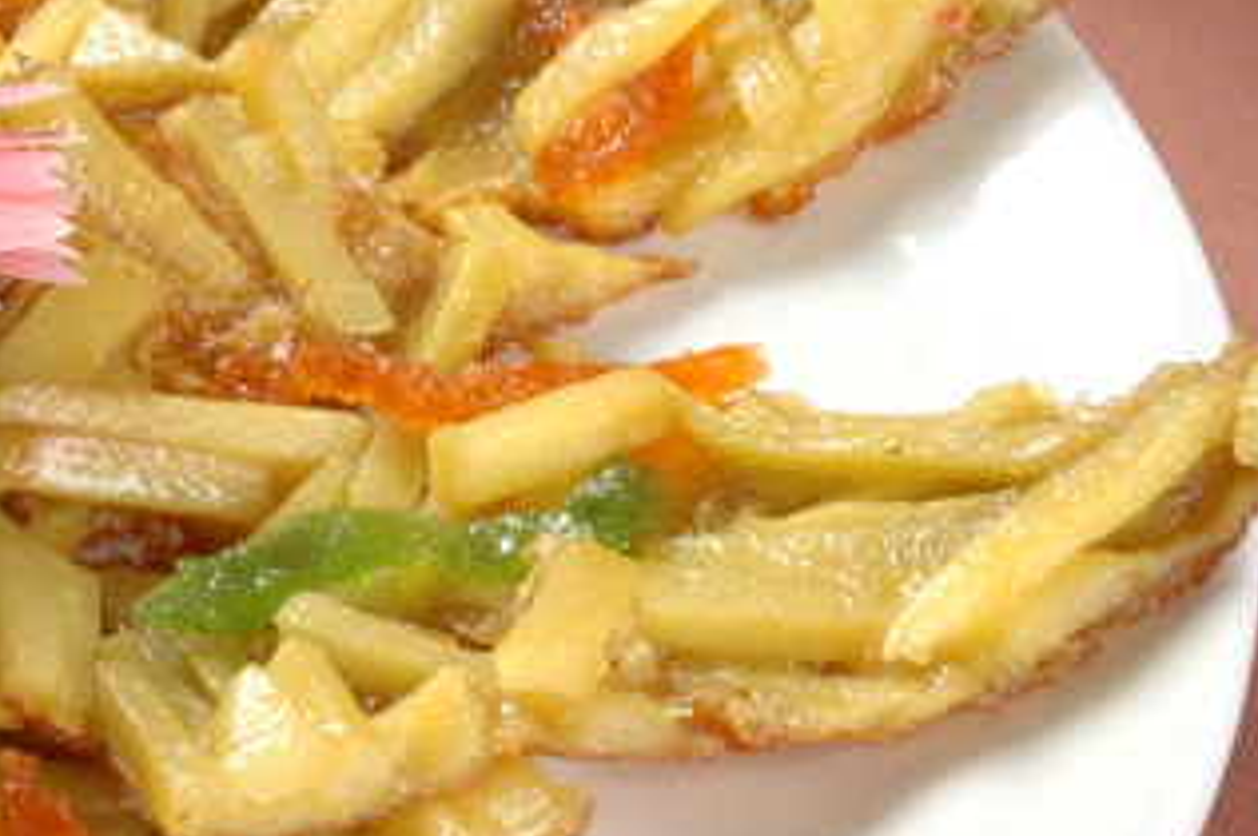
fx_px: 7470
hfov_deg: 9.4
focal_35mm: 214
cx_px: -581
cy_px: 488
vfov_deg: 6.4
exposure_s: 1/125
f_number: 16
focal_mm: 44
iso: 200
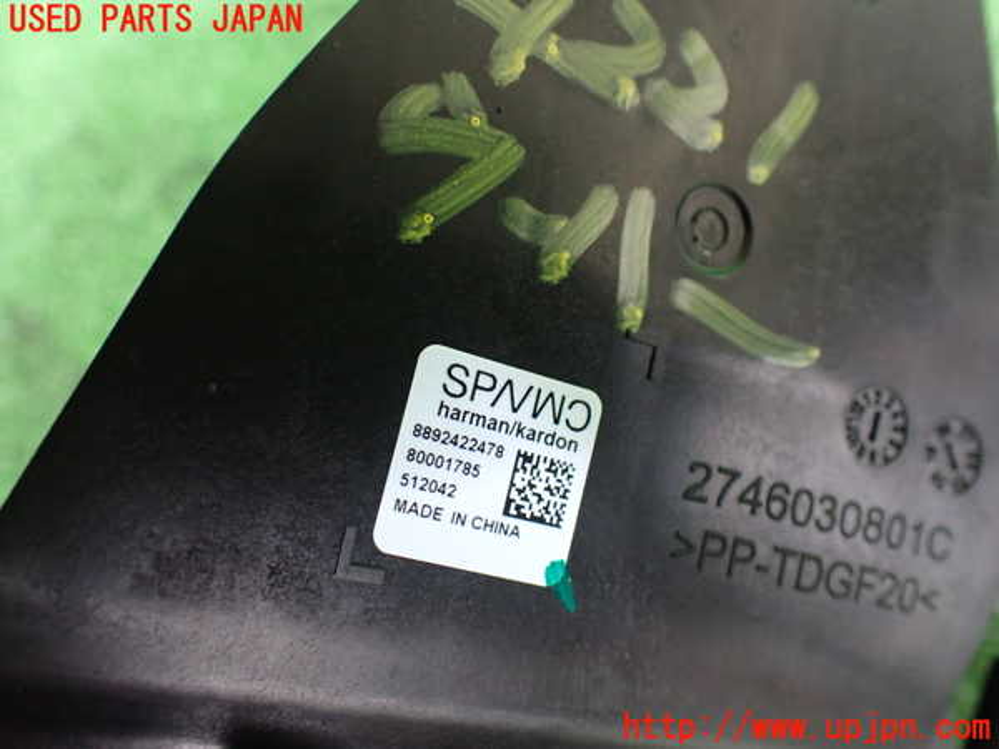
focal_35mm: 30
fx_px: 866
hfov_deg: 60.0
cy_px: 374
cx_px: 500
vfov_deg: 46.8
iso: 800
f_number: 2.3
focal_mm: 5.4
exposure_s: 1/50
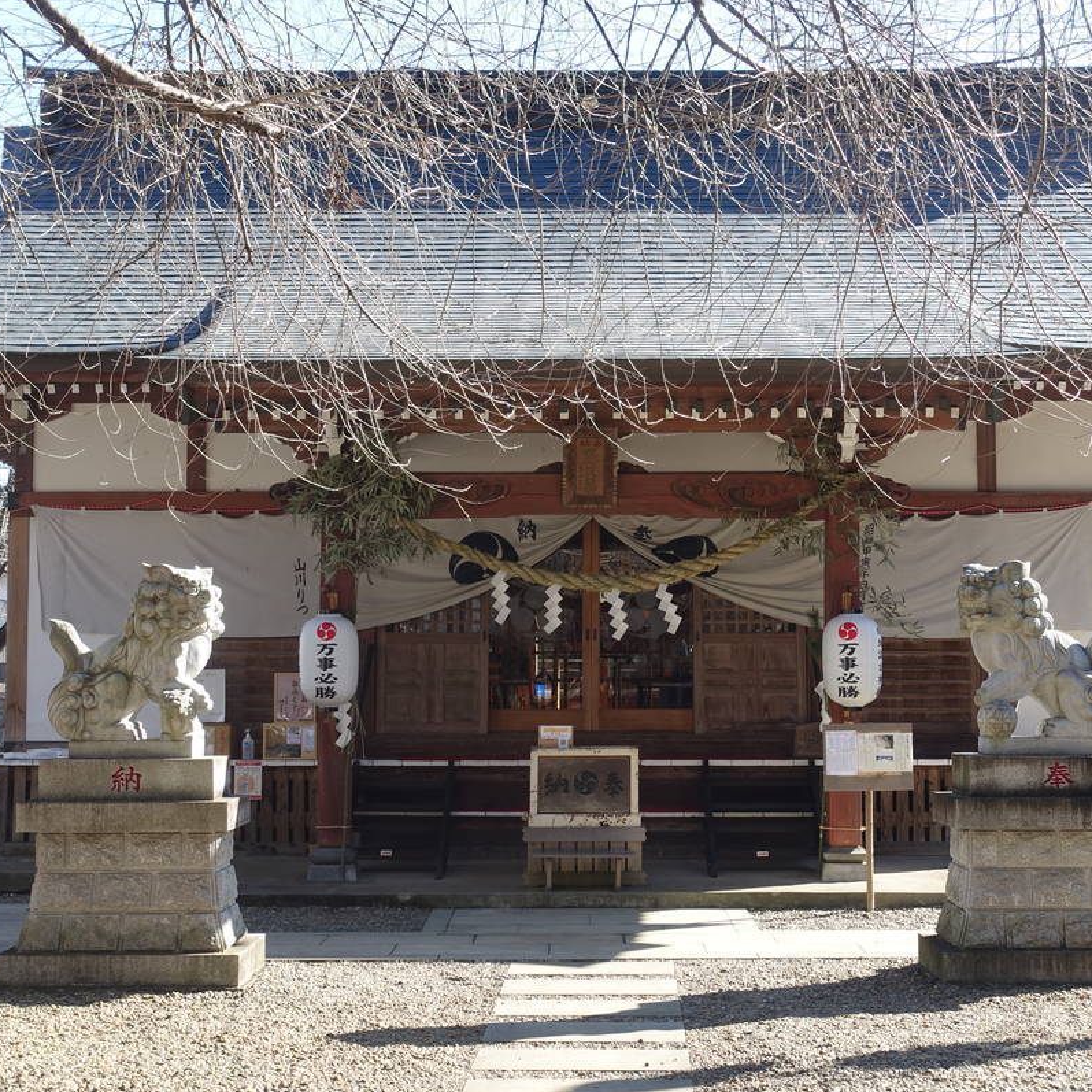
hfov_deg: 31.1
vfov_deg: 31.1
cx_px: 588
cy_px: 545
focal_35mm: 55
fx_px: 1963
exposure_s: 1/320
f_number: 3.5
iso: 125
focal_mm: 15.94
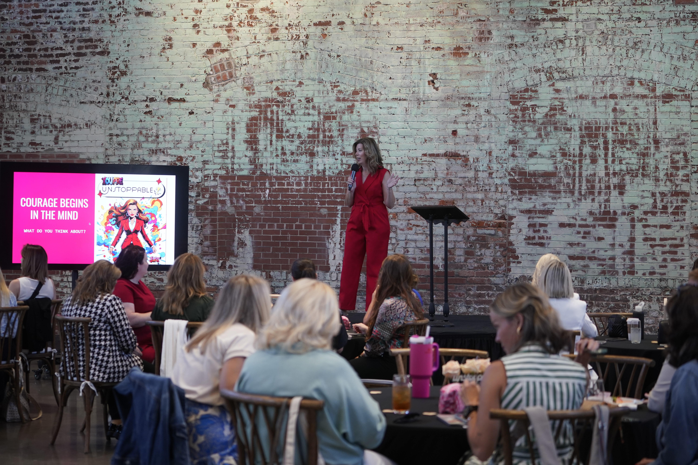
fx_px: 1357
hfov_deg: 28.8
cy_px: 232
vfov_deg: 19.5
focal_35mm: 70
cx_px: 349
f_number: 4
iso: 1250
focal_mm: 70
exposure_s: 1/160
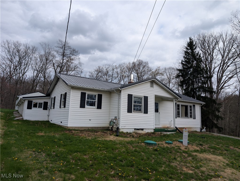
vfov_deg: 56.9
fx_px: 167
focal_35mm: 24
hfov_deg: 71.5
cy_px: 90
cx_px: 120
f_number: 1.68
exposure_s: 1/822
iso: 22
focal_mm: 6.9
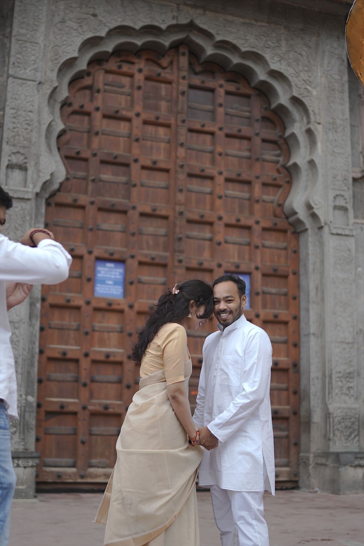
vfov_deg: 38.2
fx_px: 789
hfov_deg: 26.0
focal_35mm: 52
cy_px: 273
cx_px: 182
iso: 100
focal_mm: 35
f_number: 1.4
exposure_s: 1/125
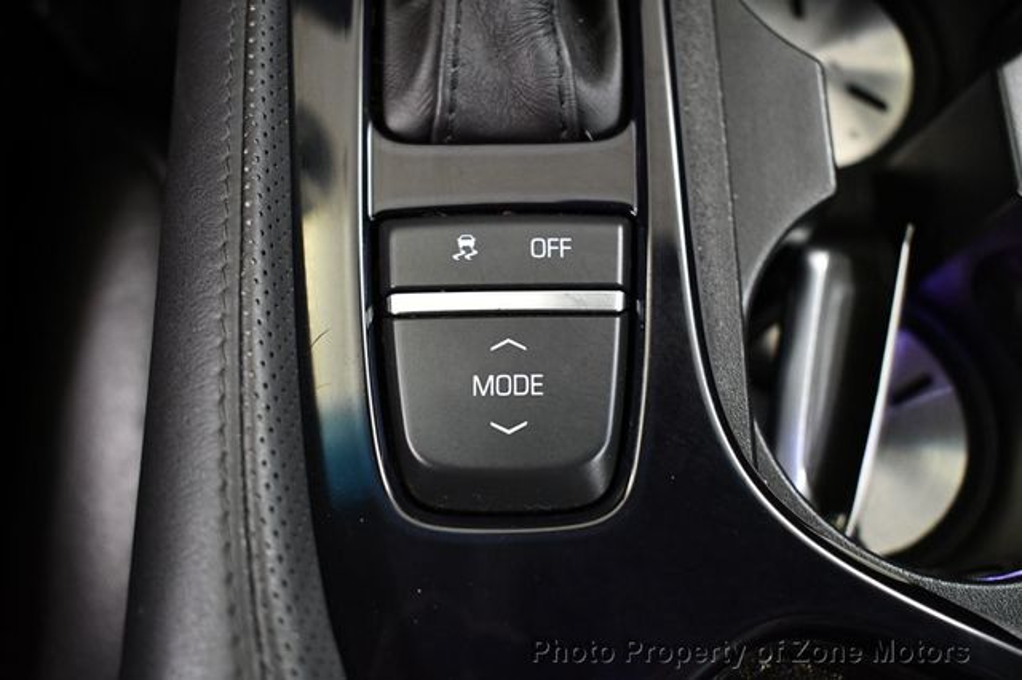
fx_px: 1192
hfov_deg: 46.4
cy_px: 340
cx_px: 511
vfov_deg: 31.9
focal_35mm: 42
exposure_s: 1/60
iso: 3600
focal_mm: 28
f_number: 4.2
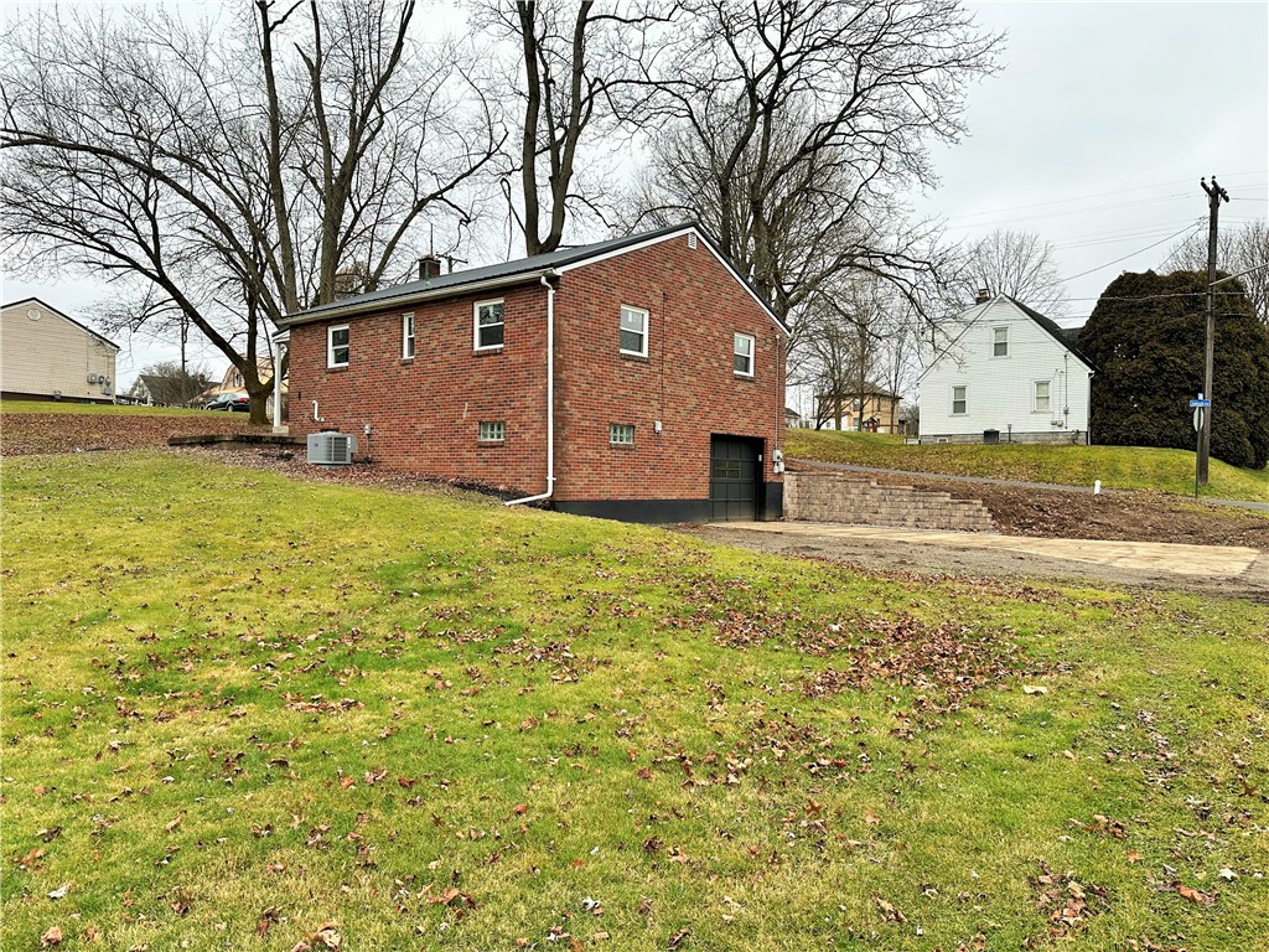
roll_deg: -0.9
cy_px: 476
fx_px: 880
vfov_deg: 56.8
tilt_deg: +0.3
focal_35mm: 24
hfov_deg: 71.6
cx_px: 634
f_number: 1.78
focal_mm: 6.86
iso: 80
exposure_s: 1/469
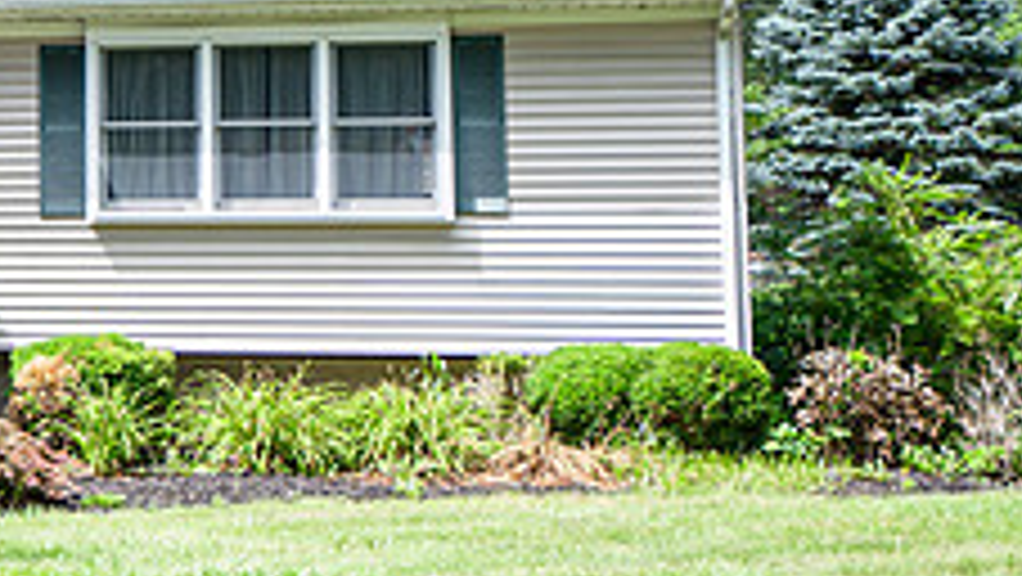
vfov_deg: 12.8
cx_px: -275
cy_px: 22
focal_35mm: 94
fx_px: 2549
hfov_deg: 20.8
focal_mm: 34.5
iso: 200
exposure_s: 1/640
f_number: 4
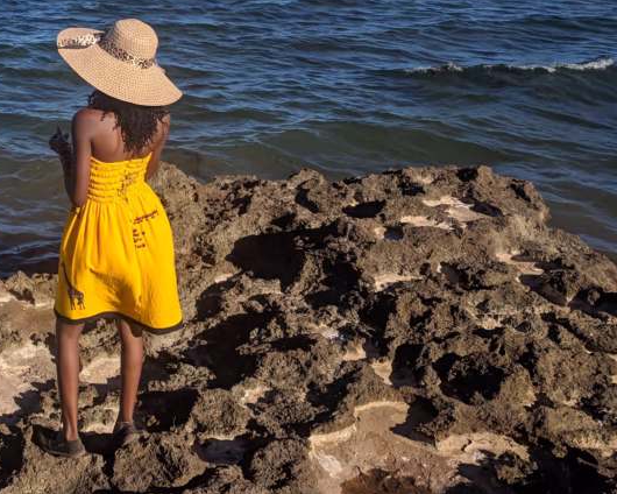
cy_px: 124
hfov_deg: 35.4
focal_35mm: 49
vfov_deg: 30.3
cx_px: 40
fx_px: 895
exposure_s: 1/2451
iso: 48
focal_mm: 4.67
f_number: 2
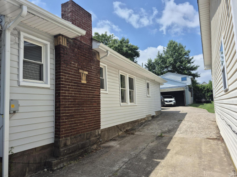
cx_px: 118
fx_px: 157
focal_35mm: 23
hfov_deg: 73.9
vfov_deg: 58.9
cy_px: 88
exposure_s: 1/2144
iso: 25
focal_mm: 5.4
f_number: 1.8
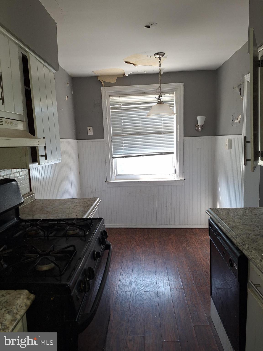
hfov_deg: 58.9
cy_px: 176
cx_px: 132
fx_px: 233
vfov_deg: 73.9
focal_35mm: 23
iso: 25
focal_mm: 5.54
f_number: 1.8
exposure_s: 1/40
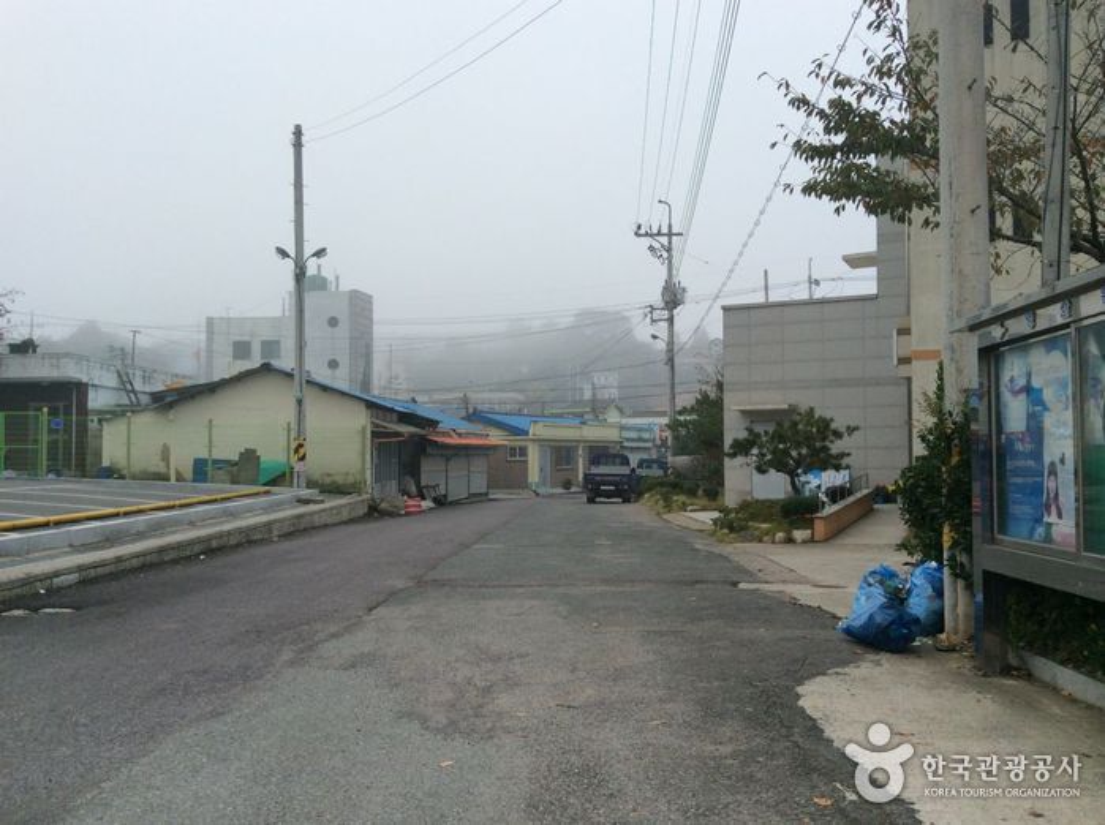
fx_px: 1052
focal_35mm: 33
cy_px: 412
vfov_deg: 42.8
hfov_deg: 55.4
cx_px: 552
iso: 32
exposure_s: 1/510
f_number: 2.4
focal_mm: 3.3
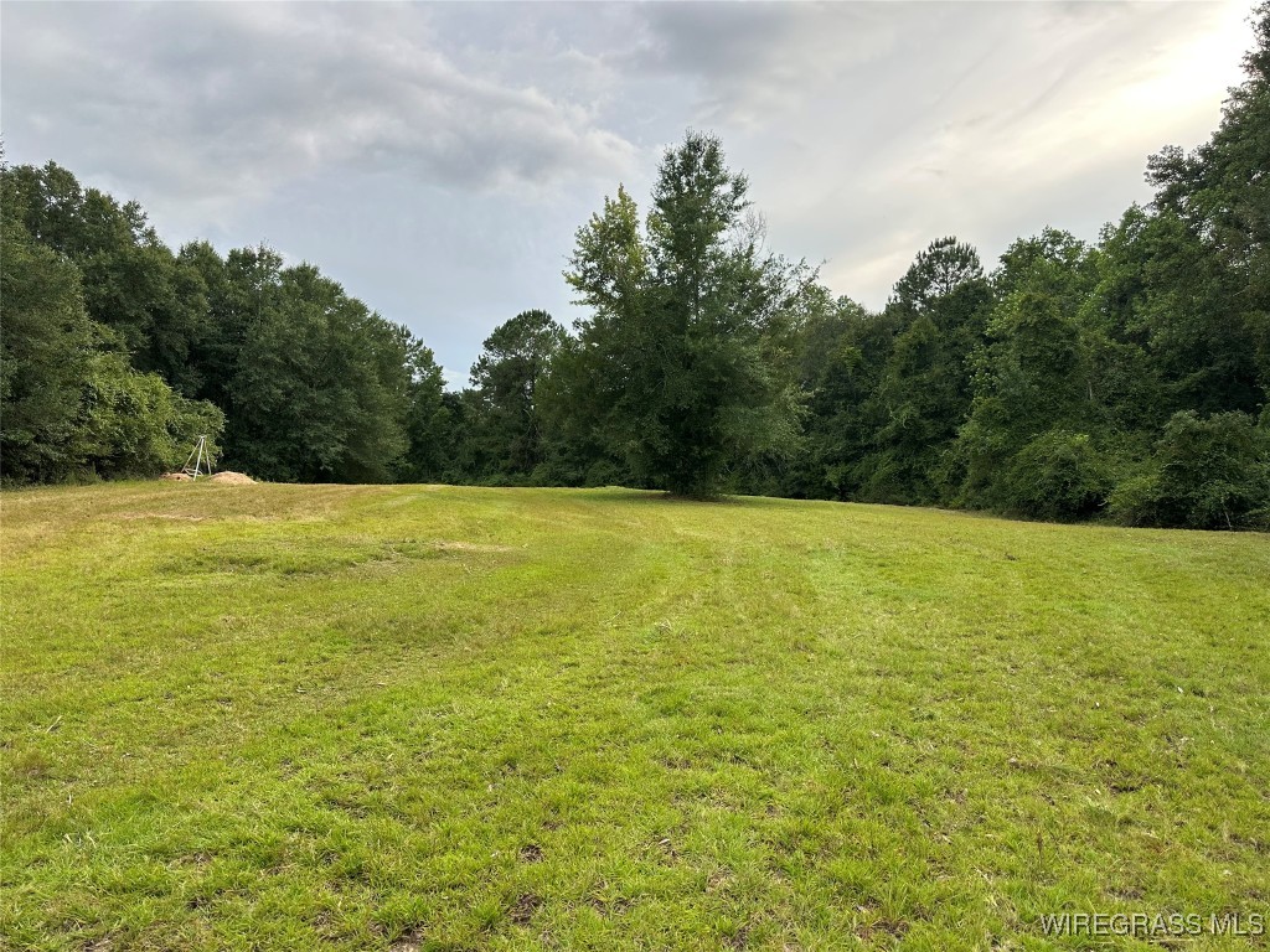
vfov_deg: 56.8
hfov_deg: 71.6
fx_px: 881
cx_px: 635
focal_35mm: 24
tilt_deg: -1.7
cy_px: 476
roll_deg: +1.8
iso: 80
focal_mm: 6.86
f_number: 1.78
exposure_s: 1/850
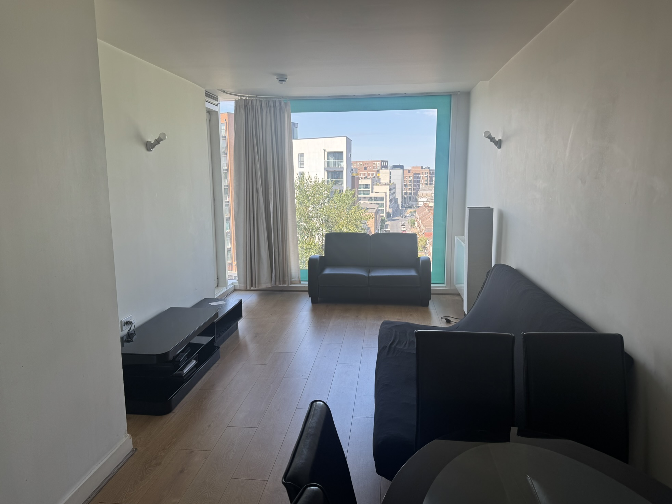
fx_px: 485
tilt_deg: -8.6
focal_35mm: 25
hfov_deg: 69.4
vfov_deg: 54.9
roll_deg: +0.3
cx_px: 328
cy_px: 251
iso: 80
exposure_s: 1/394
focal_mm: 6.76
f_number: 1.78
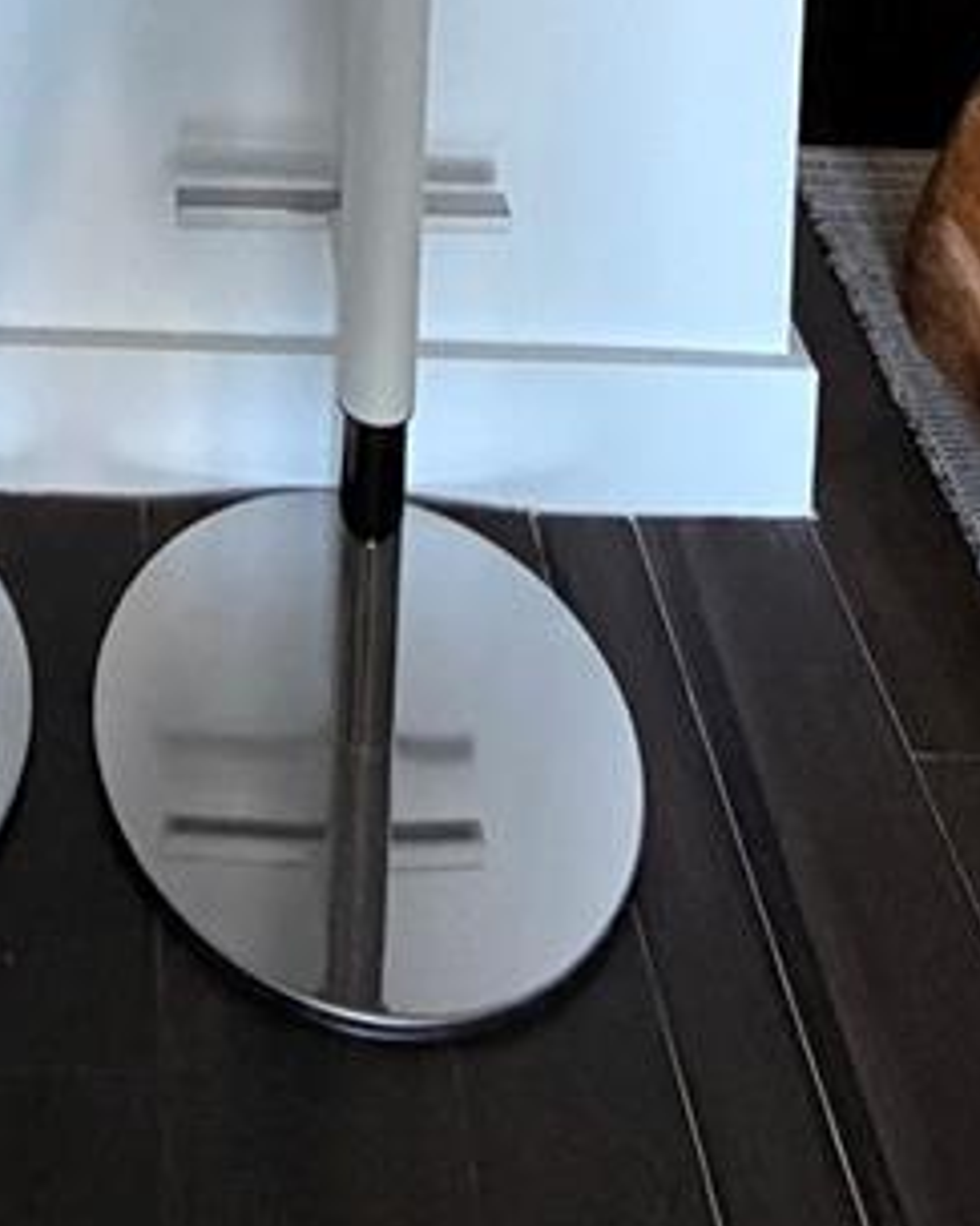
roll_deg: -0.3
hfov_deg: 26.8
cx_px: 36
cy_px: -903
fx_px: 1959
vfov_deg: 22.6
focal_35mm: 54
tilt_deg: -7.7
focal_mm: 2.22
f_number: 2.2
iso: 640
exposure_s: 1/60
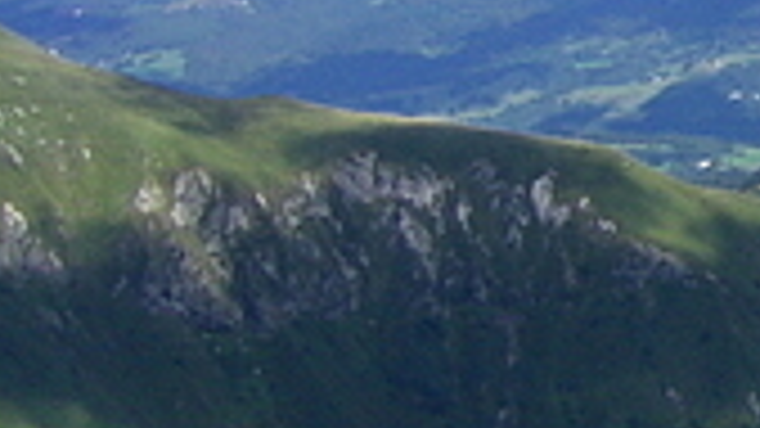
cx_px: 1412
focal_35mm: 157
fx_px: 3163
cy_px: 50
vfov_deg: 7.7
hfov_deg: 12.4
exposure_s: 1/200
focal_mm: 6.3
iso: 80
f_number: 7
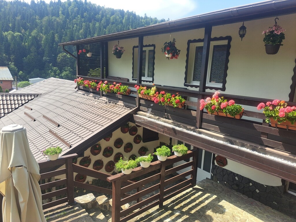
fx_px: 205
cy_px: 111
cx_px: 148
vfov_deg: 56.8
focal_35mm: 24
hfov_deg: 71.6
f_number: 1.8
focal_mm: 5.23
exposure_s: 1/782
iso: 50
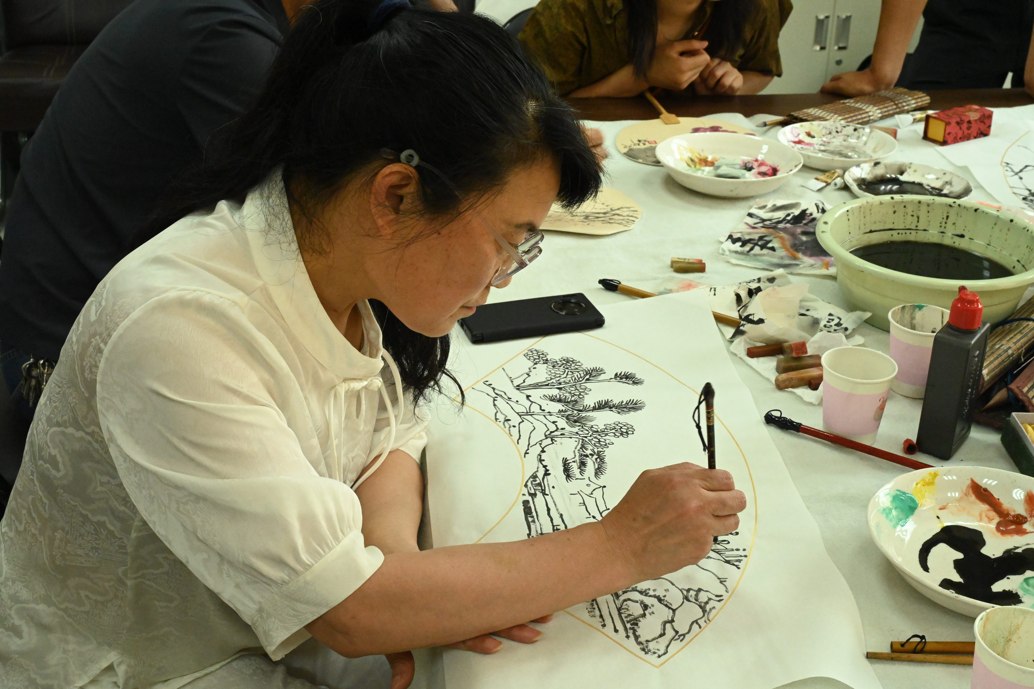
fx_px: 1350
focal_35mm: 47
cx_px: 517
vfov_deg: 28.6
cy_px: 344
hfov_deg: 41.9
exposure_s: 1/50
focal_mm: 47
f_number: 14
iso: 10000
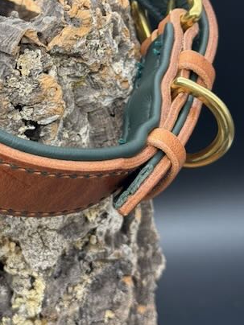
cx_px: 35
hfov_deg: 15.4
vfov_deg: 20.5
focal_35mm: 95
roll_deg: +8.4
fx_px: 893
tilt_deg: -31.8
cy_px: 88
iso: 64
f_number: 1.78
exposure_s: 1/121
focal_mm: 6.76
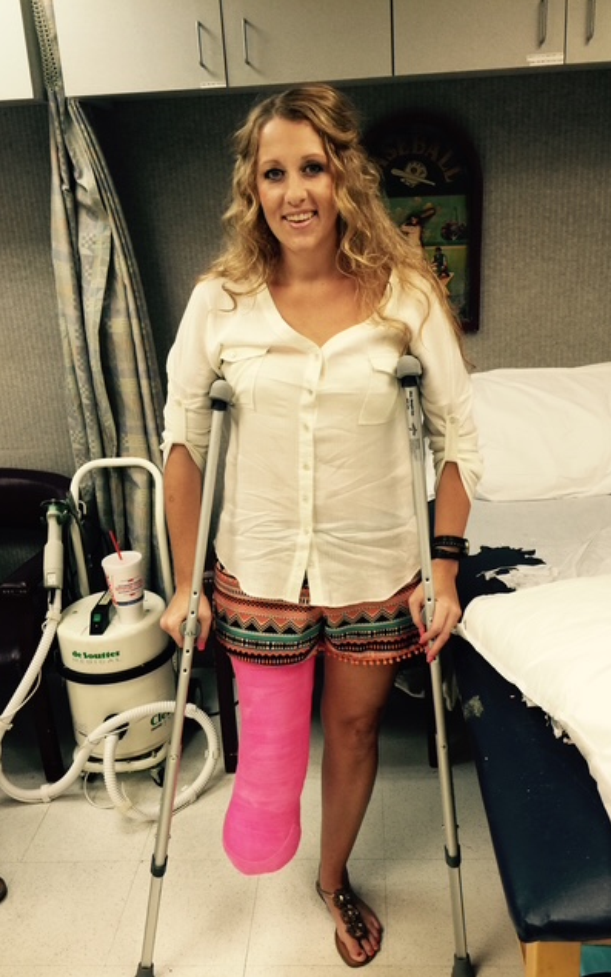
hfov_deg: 40.6
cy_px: 489
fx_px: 826
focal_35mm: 31
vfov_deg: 61.2
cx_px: 319
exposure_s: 1/30
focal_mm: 4.15
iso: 40
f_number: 2.2
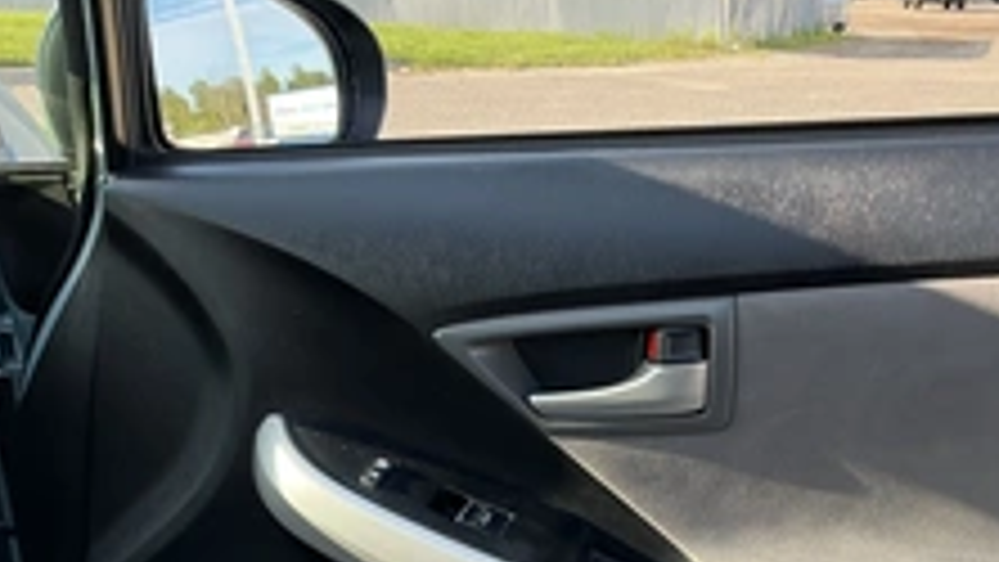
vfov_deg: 20.9
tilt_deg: -21.9
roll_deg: -1.3
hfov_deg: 36.8
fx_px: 1457
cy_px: 607
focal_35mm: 55
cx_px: 774
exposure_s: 1/159
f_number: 1.8
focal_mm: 3
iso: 20
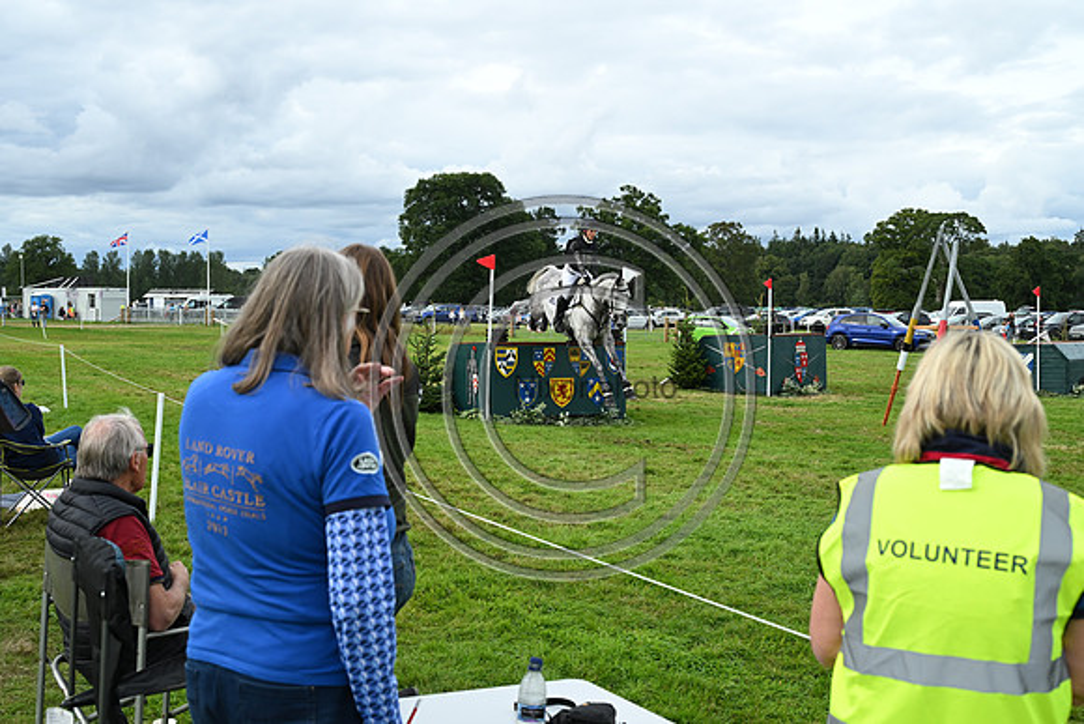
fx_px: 1235
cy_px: 362
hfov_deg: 47.4
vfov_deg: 32.6
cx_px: 542
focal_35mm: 41
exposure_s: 1/1250
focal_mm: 41
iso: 720
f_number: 5.6
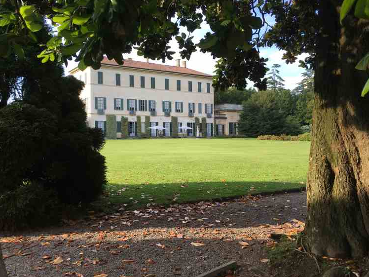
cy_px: 138
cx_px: 173
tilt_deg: +1.8
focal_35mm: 31
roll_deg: +1.3
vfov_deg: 45.4
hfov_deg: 58.3
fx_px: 330
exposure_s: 1/295
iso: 25
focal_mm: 4.15
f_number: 2.2
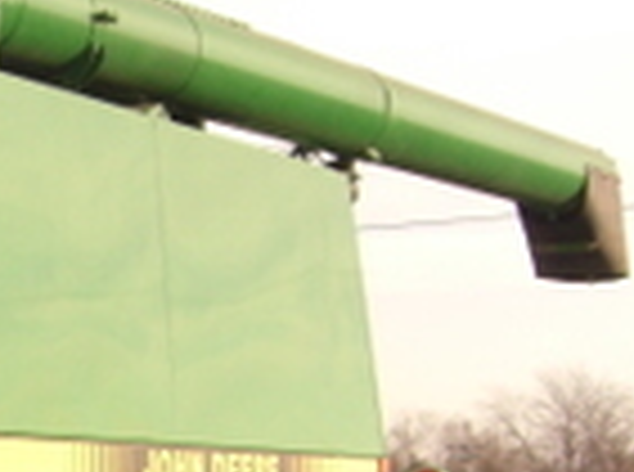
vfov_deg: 9.9
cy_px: 530
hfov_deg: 12.2
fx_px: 2685
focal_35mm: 147
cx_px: -540
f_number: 4
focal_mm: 7.9
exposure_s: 1/320
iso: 80
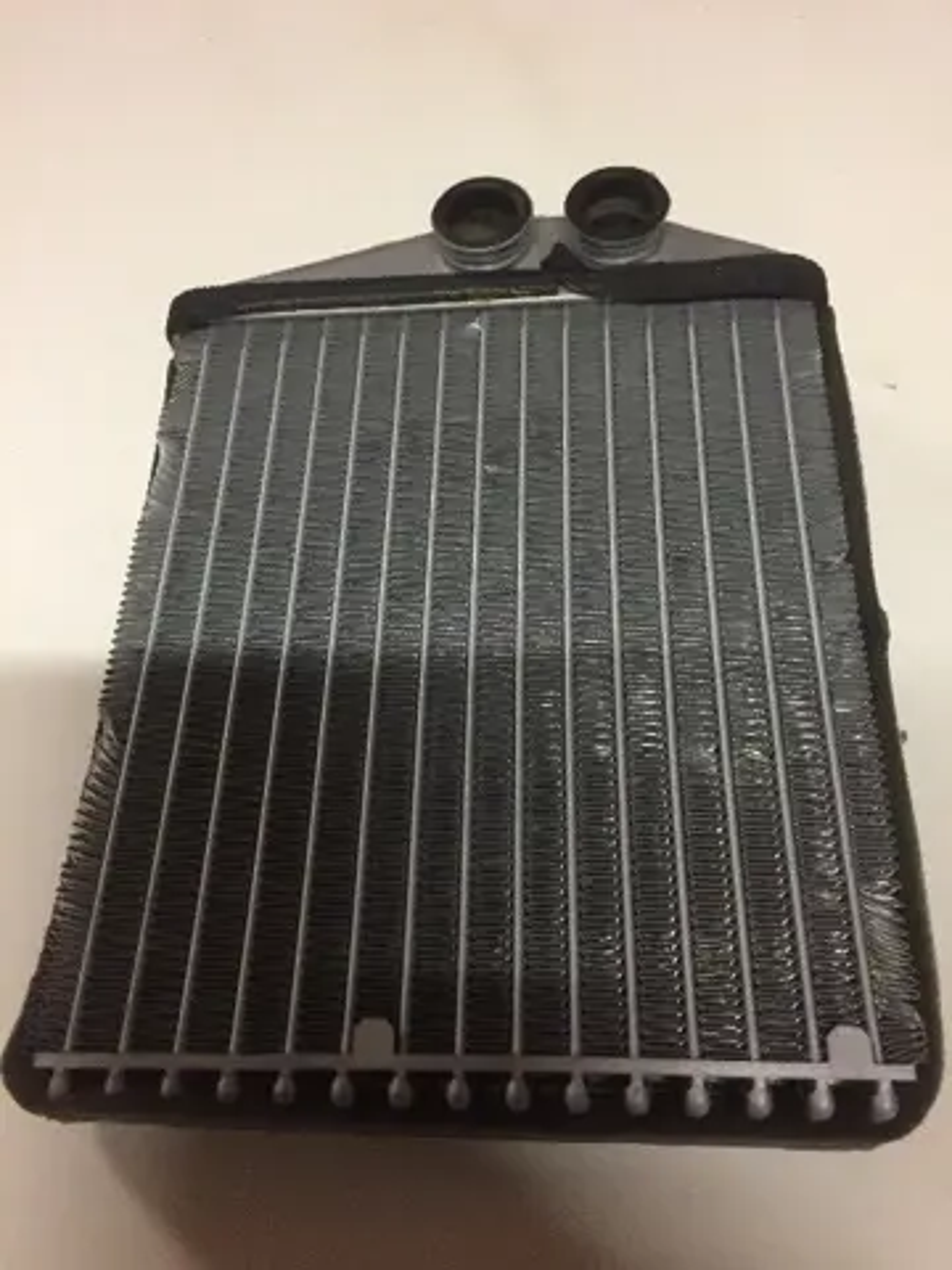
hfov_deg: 48.2
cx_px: 476
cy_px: 635
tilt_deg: -58.2
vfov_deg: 61.7
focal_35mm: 29
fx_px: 1063
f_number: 2.2
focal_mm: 4.15
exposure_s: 1/20
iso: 250
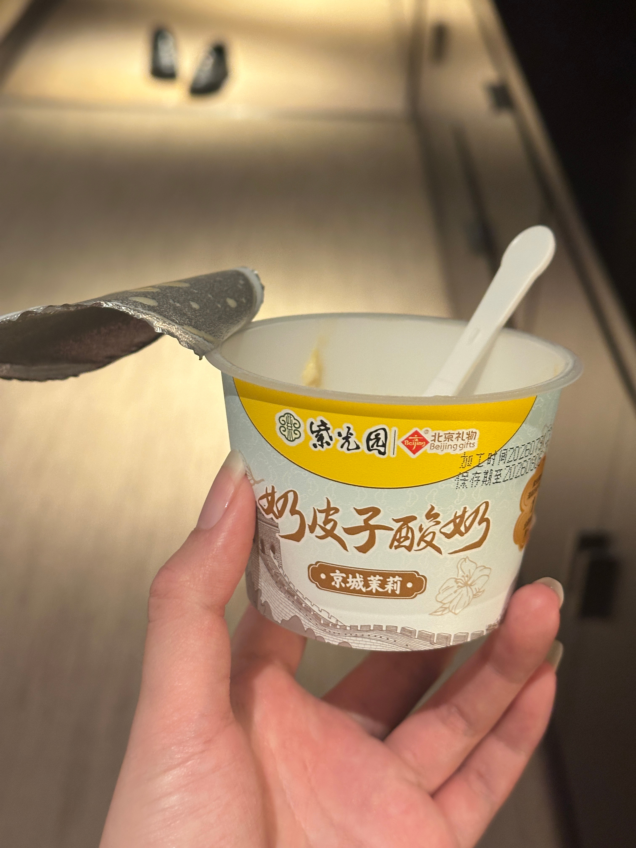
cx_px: 318
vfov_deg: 39.7
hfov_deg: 30.3
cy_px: 424
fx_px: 1176
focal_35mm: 48
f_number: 1.78
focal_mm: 6.86
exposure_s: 1/33
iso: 320
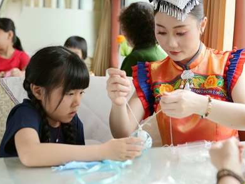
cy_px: 64
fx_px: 417
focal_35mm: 59
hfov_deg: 32.5
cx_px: 159
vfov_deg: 24.7
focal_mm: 40
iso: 100
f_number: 2.8
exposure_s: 1/125
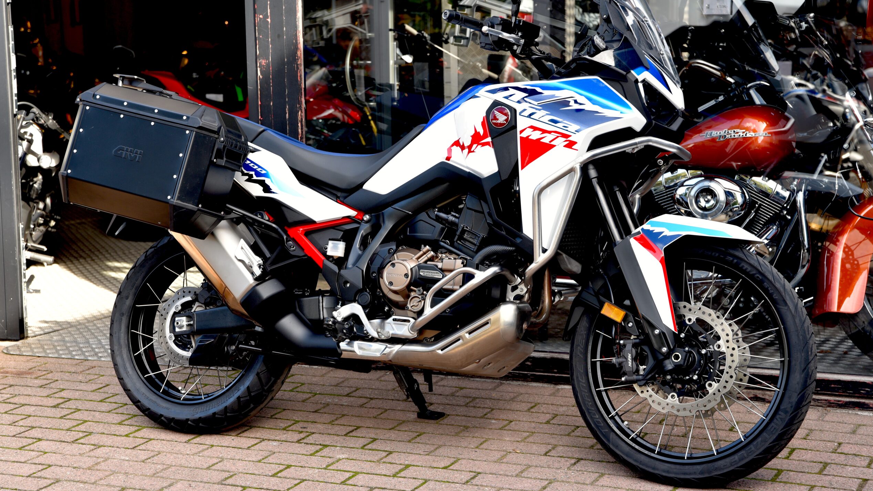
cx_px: 436
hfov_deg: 30.2
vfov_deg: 17.2
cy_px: 219
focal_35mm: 70
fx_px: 1621
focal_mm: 66
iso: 200
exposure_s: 1/100
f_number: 5
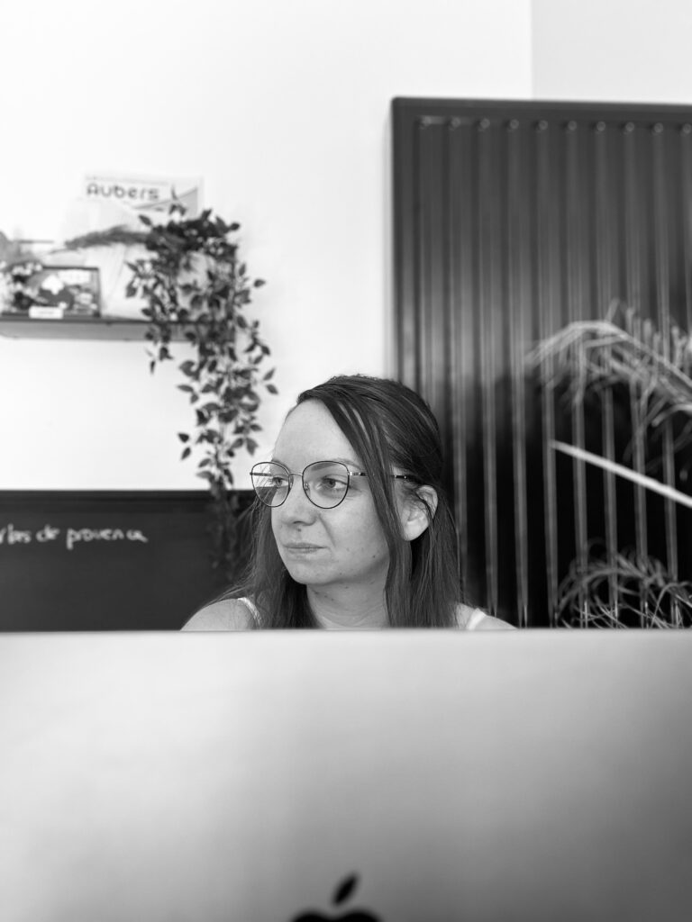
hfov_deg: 46.8
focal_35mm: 30
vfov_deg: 60.0
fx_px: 800
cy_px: 461
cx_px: 346
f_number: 2.2
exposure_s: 1/60
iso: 100
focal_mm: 2.71
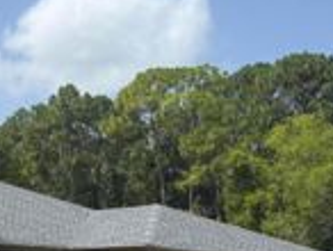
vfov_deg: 18.0
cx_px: -68
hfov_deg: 22.0
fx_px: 790
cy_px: 161
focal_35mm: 82
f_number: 1.78
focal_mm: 6.76
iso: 80
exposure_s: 1/4405
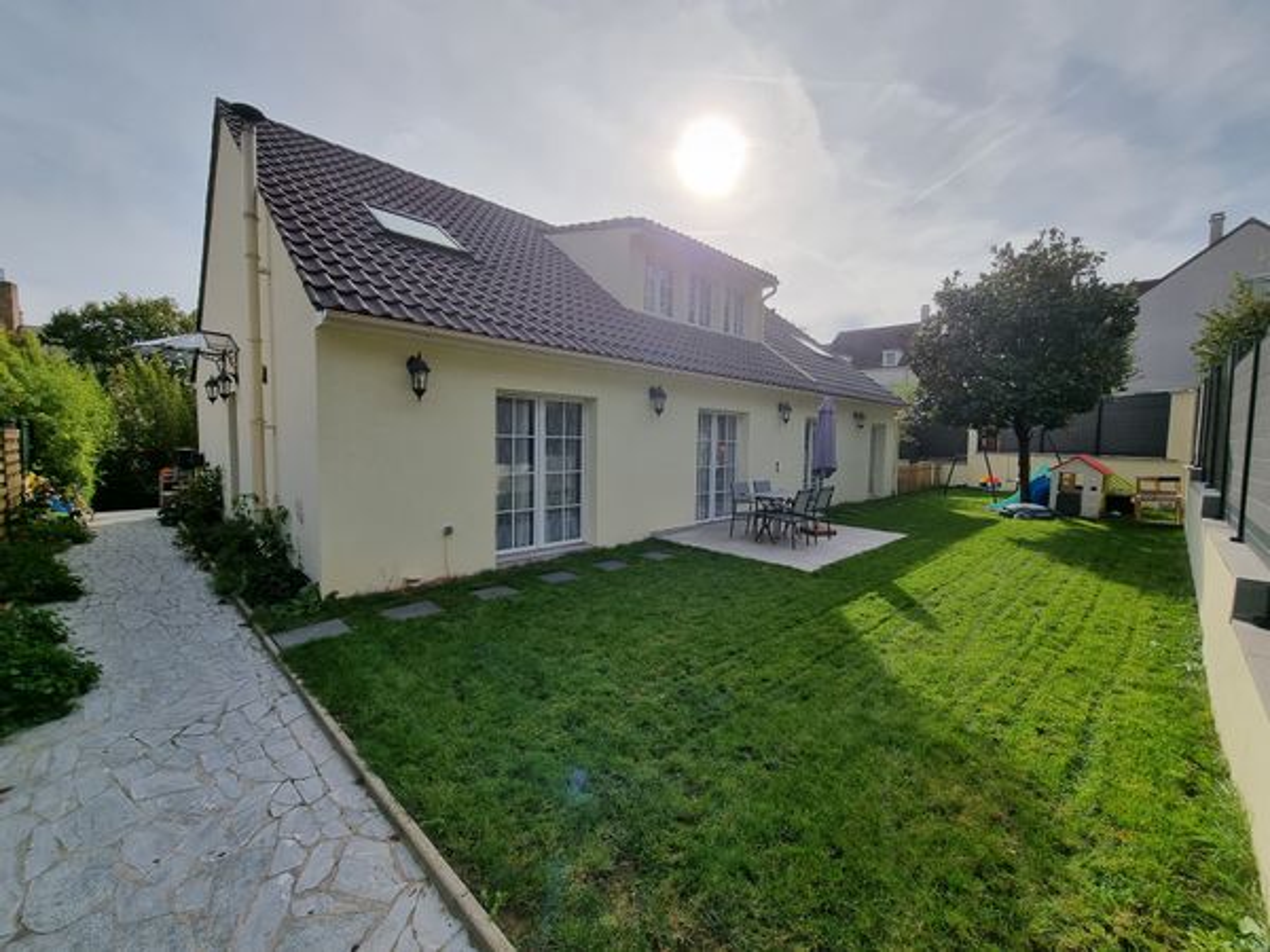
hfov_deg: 106.2
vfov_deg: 89.9
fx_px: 477
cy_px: 476
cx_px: 635
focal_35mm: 13
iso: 50
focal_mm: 2.2
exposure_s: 1/2720
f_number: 2.2
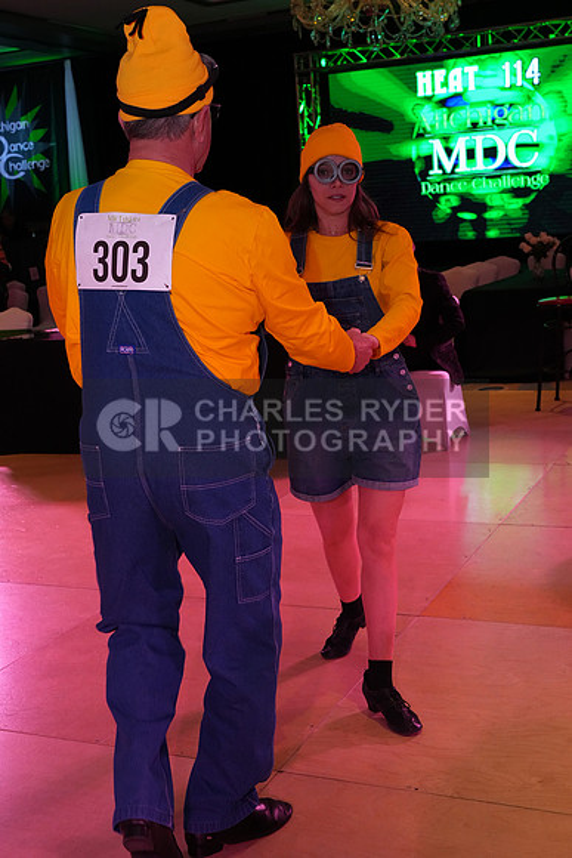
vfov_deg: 42.7
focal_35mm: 46
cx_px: 286
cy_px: 429
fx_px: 1096
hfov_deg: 29.3
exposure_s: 1/250
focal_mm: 46
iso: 3200
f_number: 8
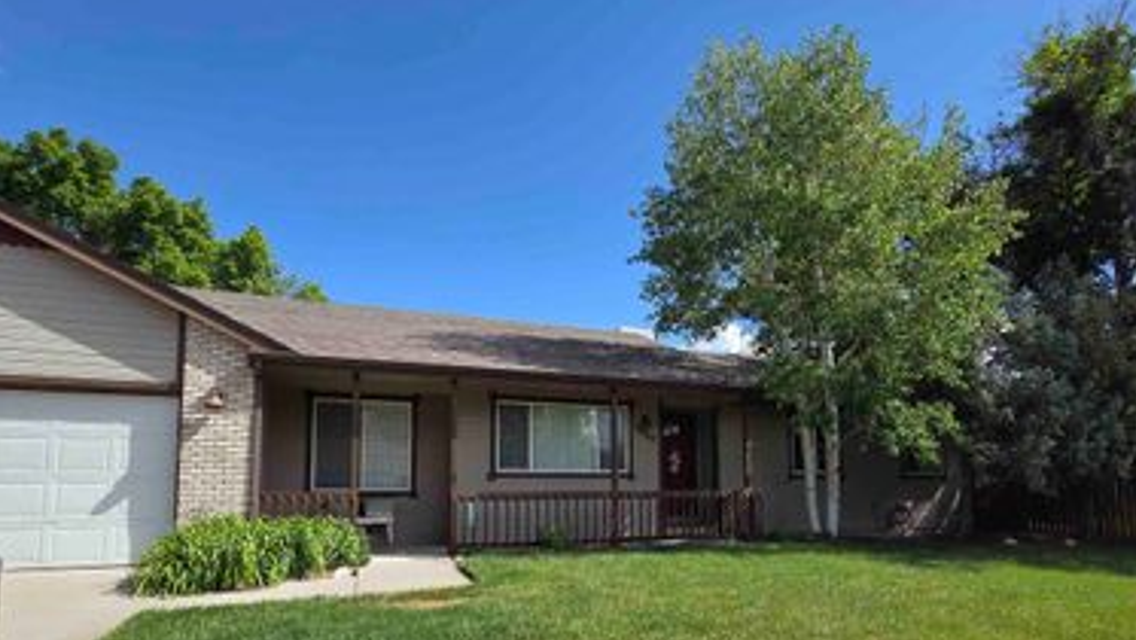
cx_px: 609
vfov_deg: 56.5
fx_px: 572
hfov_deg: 89.4
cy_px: 450
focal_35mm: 19
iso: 50
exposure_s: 1/1859
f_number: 2.2
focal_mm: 2.2
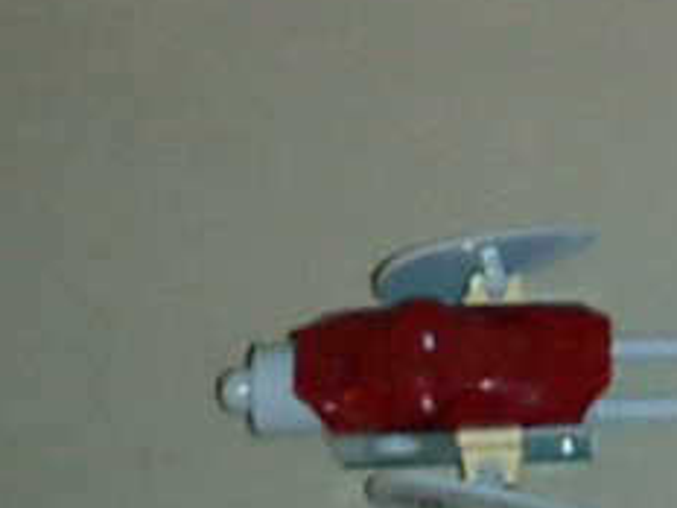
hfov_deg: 9.8
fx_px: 3892
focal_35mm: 199
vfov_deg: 7.2
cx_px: 835
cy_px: -511
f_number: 3.2
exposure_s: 1/30
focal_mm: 7.5
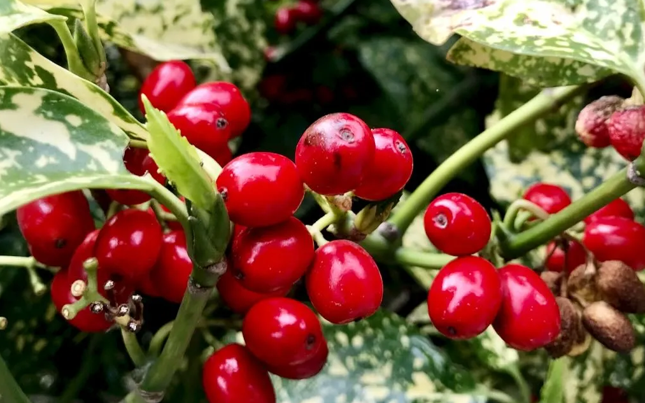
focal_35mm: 30
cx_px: 324
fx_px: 527
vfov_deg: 41.8
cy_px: 215
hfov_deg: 62.9
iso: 20
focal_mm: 3.99
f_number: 1.8
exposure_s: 1/278
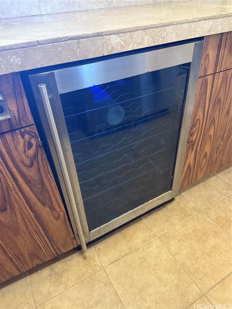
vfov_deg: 71.6
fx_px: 214
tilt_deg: -38.4
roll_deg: +1.5
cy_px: 154
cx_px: 116
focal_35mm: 24
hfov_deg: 56.8
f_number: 1.78
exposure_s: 1/60
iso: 800
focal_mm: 6.76
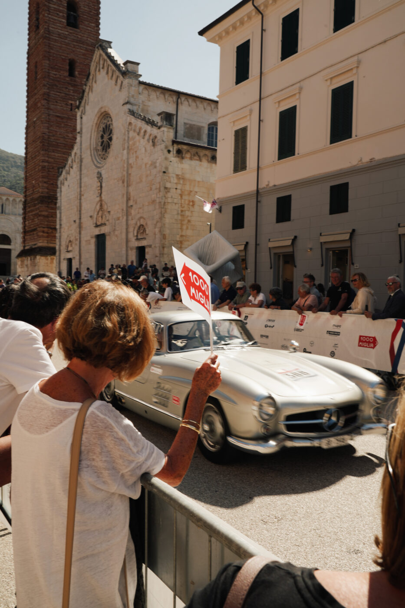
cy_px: 304
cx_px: 202
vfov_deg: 58.7
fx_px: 540
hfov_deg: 41.1
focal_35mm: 32
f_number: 14
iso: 100
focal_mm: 32
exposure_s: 1/50
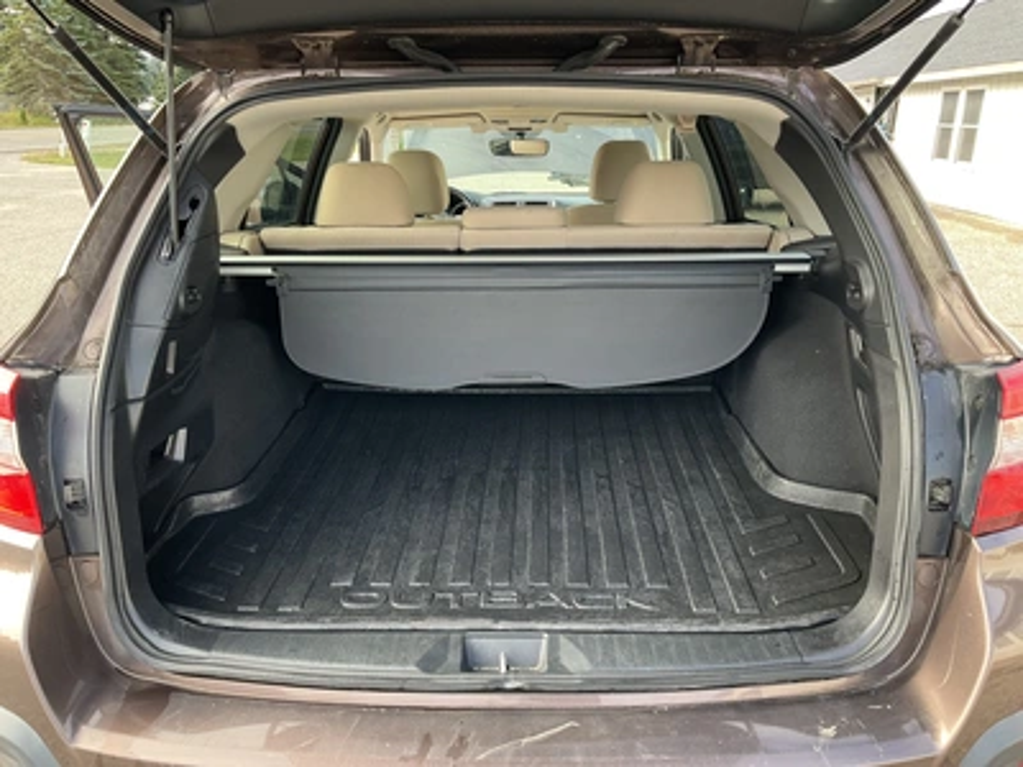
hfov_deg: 61.7
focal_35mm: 29
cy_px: 384
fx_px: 857
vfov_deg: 48.2
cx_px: 512
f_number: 1.8
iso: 40
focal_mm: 3
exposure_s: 1/122
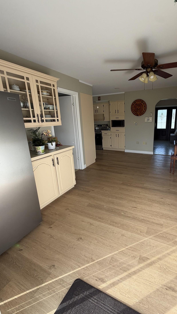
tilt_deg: -14.3
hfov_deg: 65.7
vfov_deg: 99.3
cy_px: 153
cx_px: 115
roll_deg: +0.9
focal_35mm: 16
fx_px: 134
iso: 40
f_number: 2.2
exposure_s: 1/121
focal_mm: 2.22
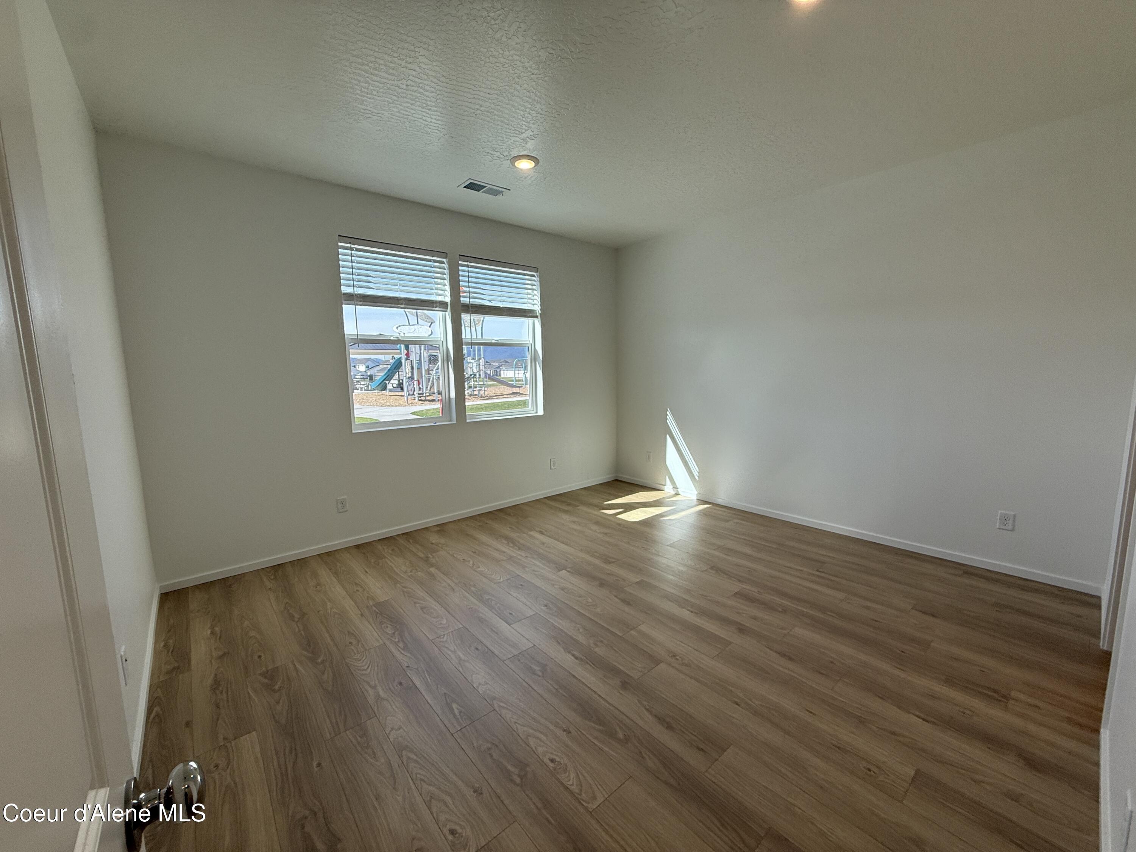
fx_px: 459
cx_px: 568
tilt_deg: -6.5
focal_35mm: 14
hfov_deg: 102.1
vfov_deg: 85.7
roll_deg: +0.9
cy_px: 426
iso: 64
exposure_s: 1/386
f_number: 2.2
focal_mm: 2.22
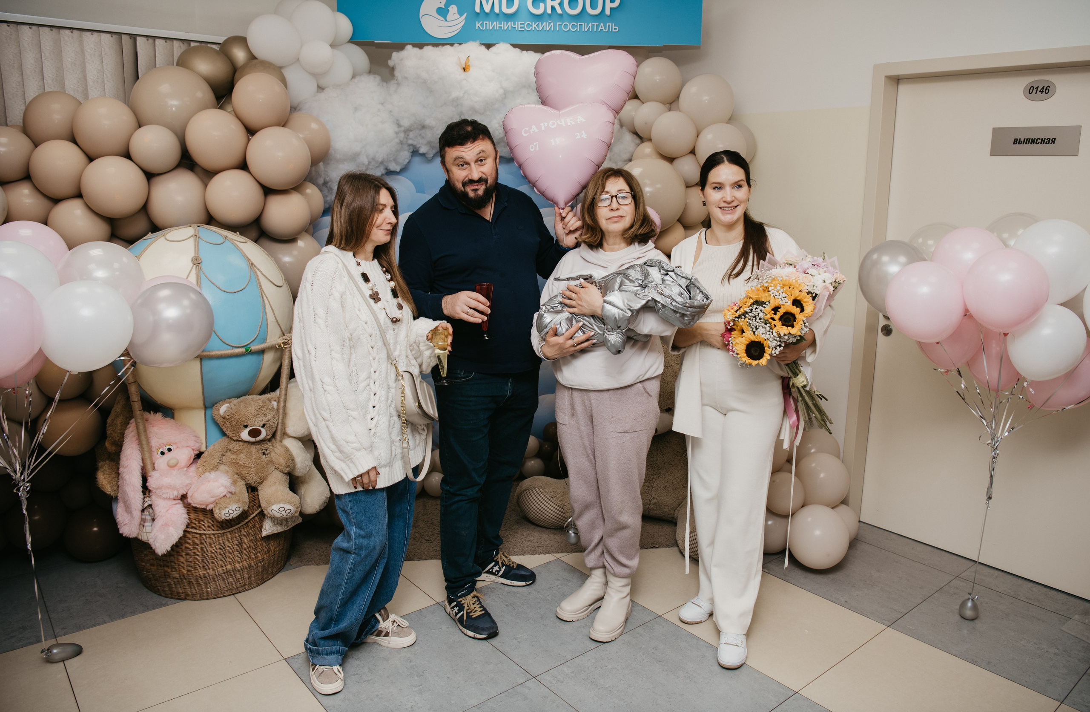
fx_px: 757
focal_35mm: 25
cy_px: 333
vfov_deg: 50.3
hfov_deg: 71.5
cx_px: 568
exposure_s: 1/160
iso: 200
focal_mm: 24
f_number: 4
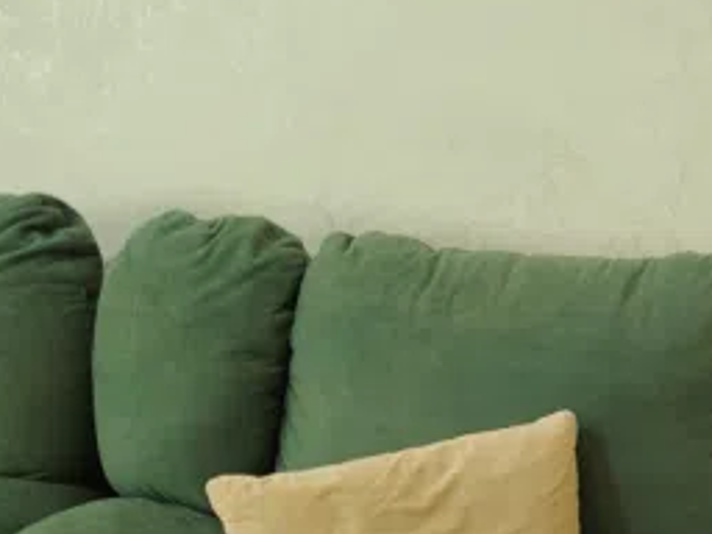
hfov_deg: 29.5
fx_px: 1234
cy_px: 629
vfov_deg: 22.6
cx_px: 754
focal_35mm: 60
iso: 1041
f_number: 1.75
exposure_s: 1/25
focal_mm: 5.25
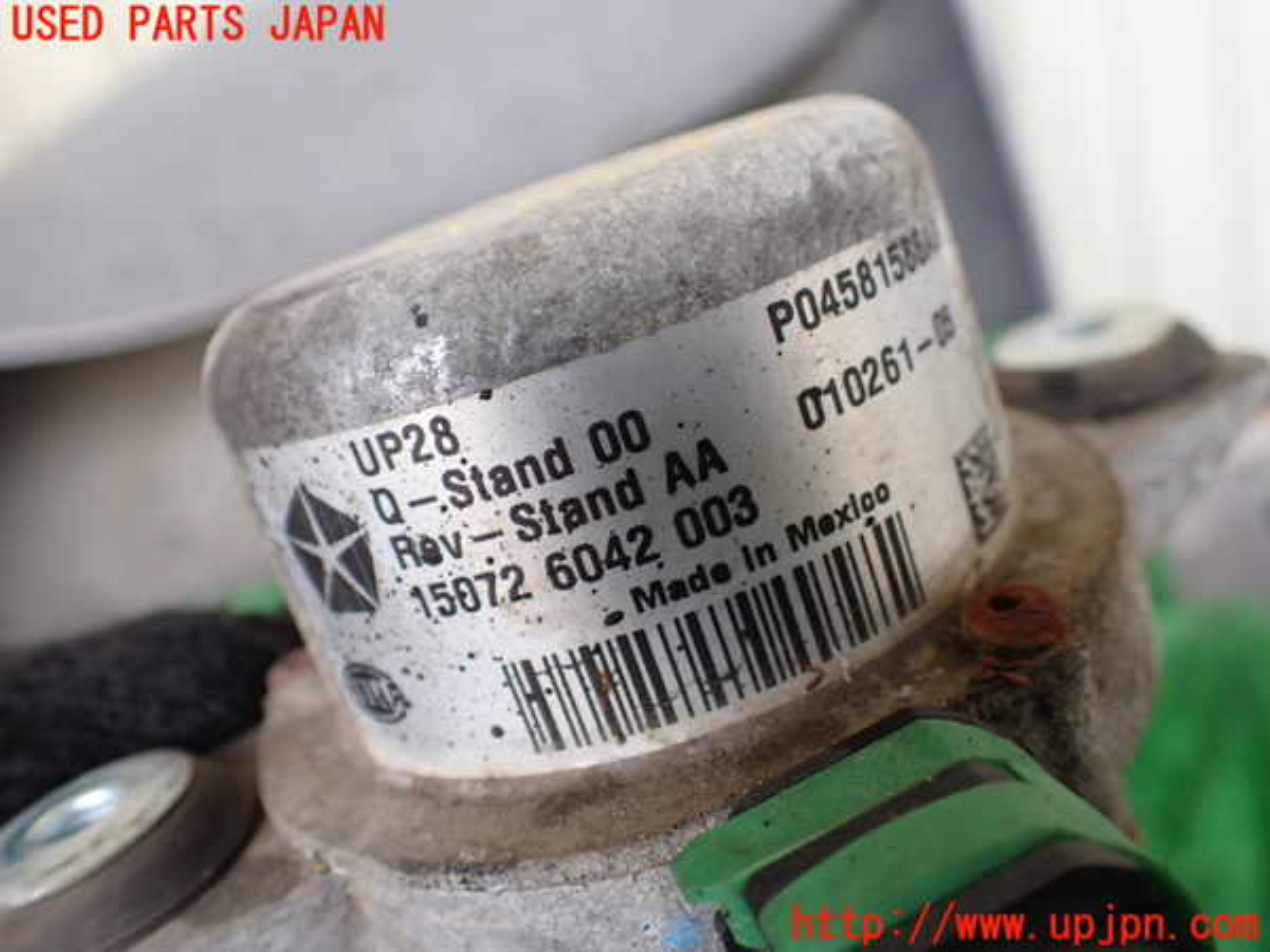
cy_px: 476
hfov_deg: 60.0
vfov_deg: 46.8
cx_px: 635
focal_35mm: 30
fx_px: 1101
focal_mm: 5.4
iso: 250
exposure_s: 1/125
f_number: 2.3
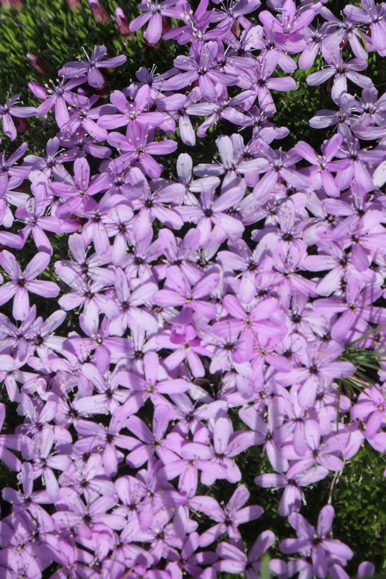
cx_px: 193
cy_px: 290
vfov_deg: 25.1
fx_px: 1302
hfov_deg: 16.9
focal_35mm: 81
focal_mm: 29.5
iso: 200
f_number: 6.3
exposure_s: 1/1000
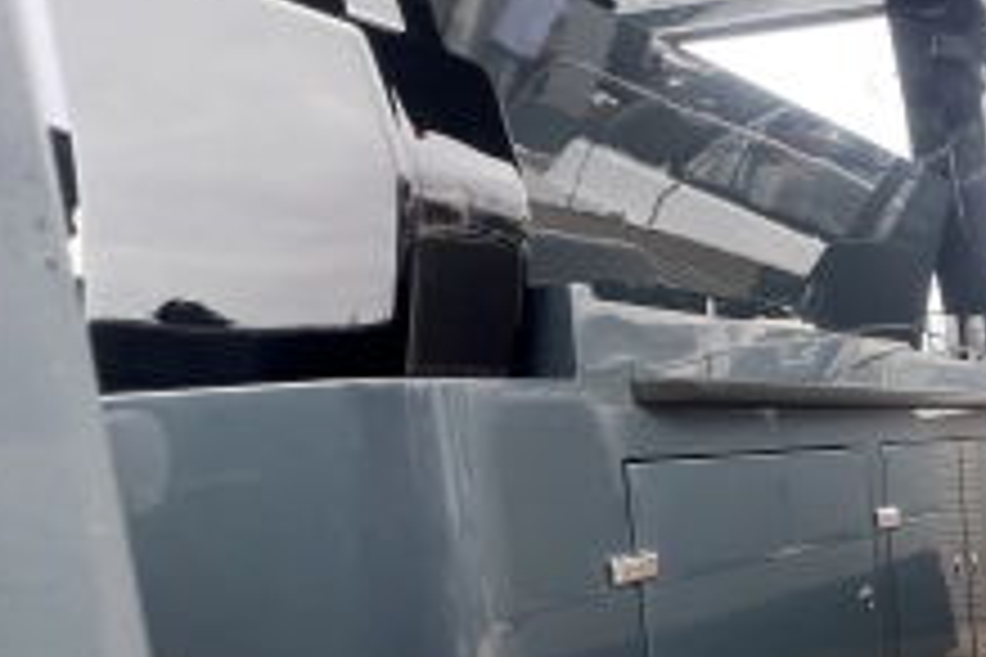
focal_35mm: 34
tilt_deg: -9.2
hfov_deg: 43.9
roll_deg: +3.2
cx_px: 1067
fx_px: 931
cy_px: 569
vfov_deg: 36.8
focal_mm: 1.57
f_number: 1.8
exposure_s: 1/99
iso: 40
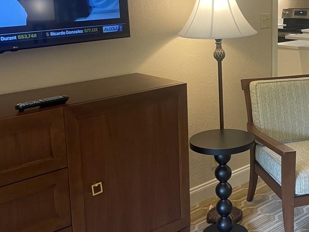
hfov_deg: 35.2
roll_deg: +0.6
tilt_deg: -10.3
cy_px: 71
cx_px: 241
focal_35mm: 53
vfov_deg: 27.3
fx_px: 473
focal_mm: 4.2
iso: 100
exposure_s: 1/60
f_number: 1.6
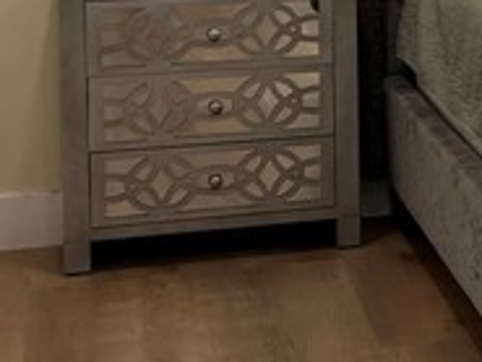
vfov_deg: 10.1
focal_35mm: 144
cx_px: 1126
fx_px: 2006
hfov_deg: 11.5
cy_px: -130
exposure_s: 1/194
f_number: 1.5
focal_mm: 5.7
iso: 40
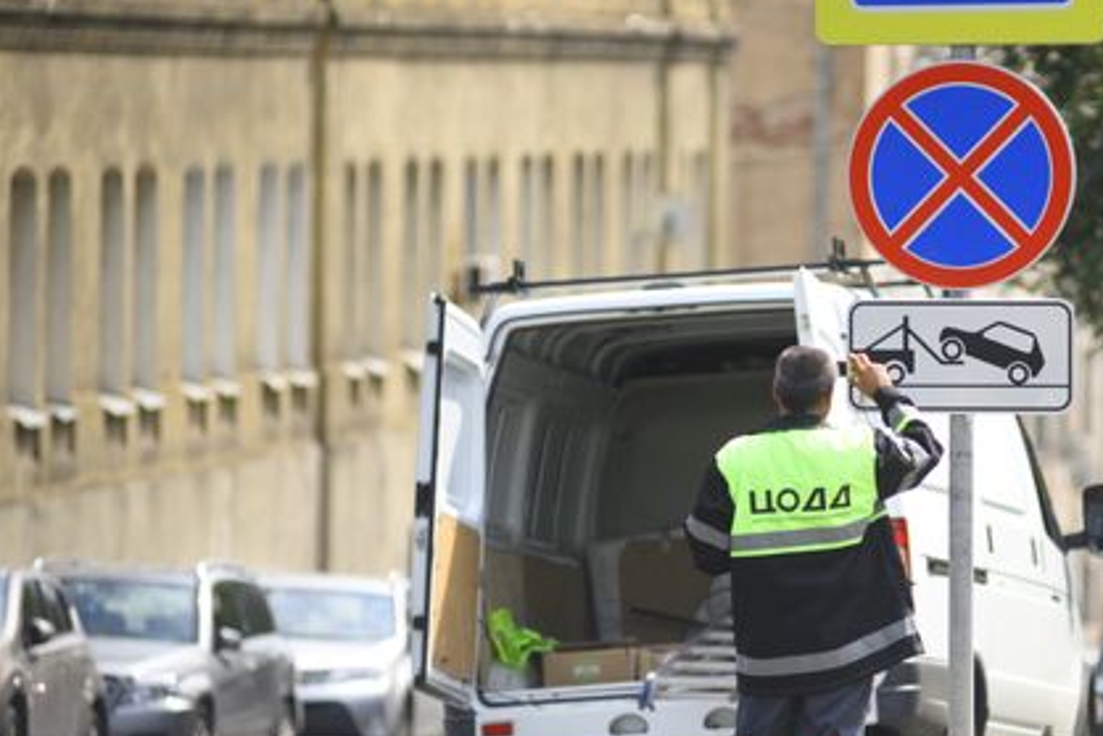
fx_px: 10236
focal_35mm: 334
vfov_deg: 4.1
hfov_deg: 6.2
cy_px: 369
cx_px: 871
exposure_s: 1/8000
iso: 1000
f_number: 2.8
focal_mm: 200
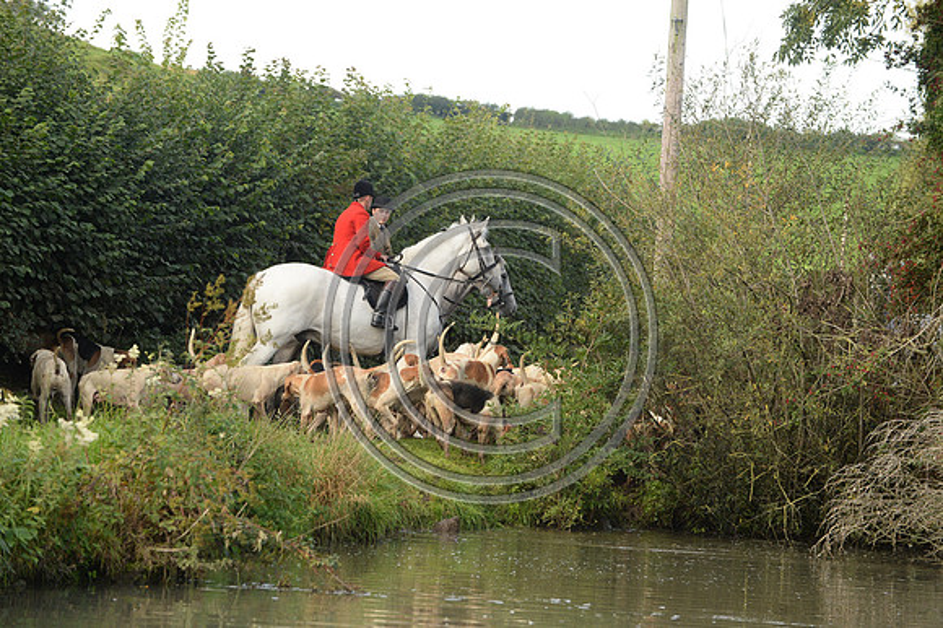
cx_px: 472
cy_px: 314
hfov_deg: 15.8
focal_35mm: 130
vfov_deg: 10.5
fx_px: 3403
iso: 1600
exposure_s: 1/1250
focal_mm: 130
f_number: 5.6
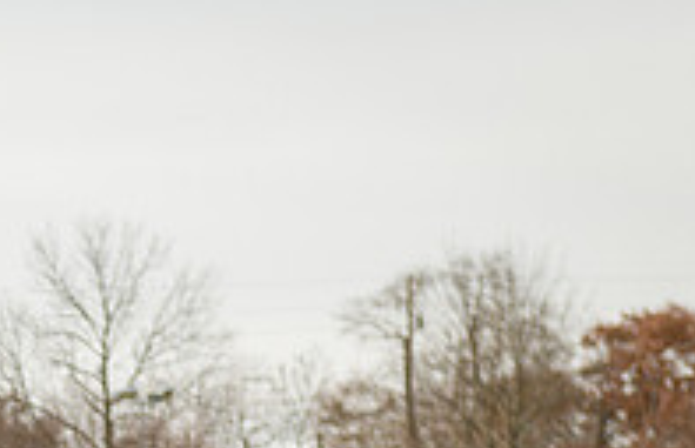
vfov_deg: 4.8
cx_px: -516
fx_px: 5217
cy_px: 841
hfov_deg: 7.4
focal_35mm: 273
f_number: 4
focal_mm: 62
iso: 200
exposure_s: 1/1000
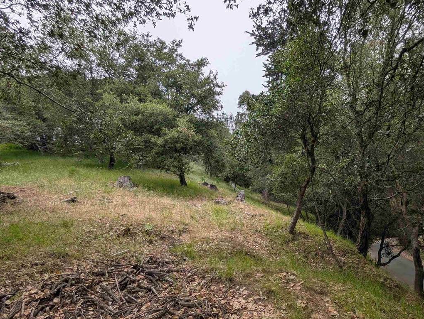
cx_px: 250
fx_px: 184
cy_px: 181
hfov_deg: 97.0
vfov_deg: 81.4
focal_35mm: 15
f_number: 1.7
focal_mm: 2.02
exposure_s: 1/1330
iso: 51
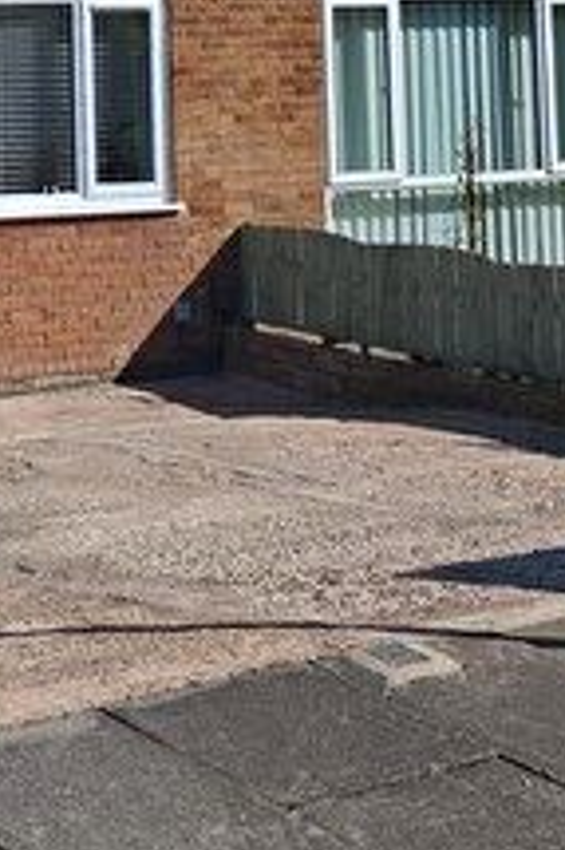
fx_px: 1839
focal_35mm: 78
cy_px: -45
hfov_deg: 15.7
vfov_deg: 24.5
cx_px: -336
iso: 50
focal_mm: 8.72
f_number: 2
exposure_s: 1/1997
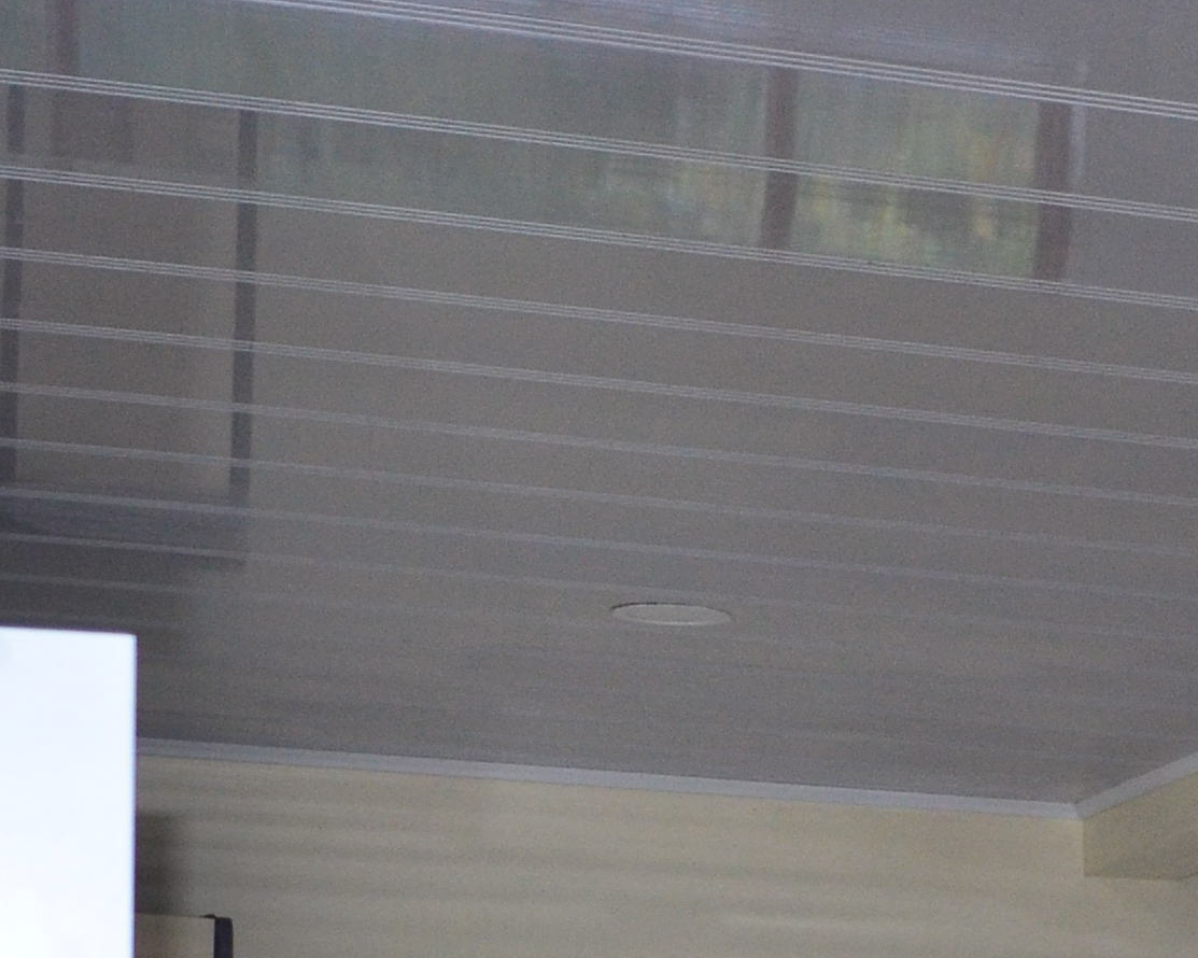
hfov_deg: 16.5
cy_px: 1330
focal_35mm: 112
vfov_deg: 13.2
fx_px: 3970
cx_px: 1412
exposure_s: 1/160
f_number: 3.5
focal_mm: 18
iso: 800
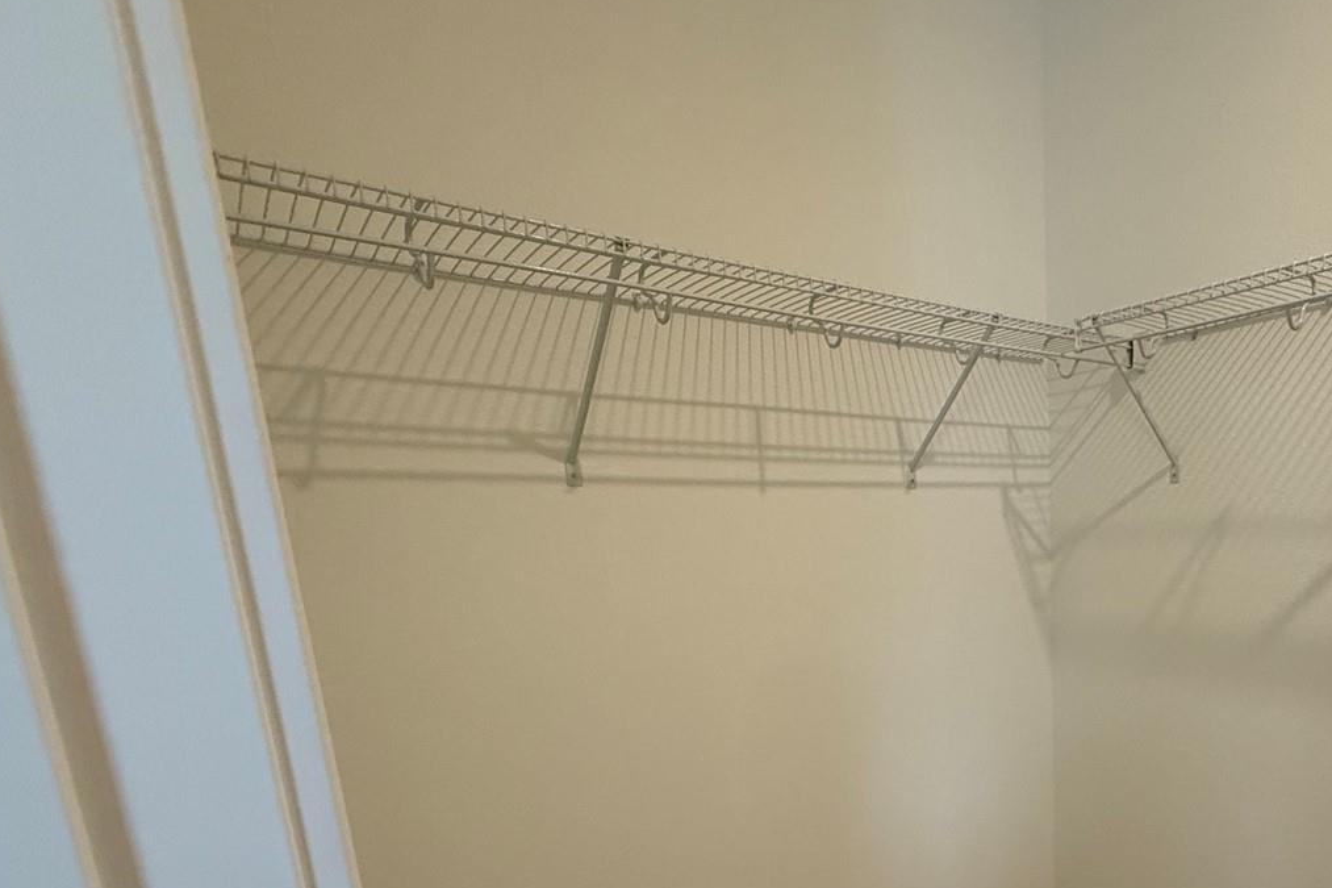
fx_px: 851
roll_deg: +2.0
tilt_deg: -10.5
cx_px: 977
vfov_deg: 51.7
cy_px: 708
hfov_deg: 71.6
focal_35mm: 23
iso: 250
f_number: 2.2
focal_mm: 2.22
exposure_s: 1/120
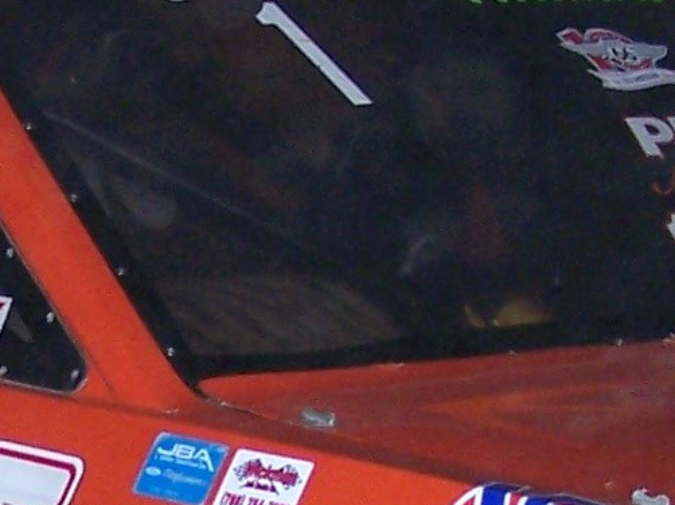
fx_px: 3801
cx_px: 59
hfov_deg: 10.1
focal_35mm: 195
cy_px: 619
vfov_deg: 7.5
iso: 140
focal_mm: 6.3
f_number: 2.8
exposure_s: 1/60
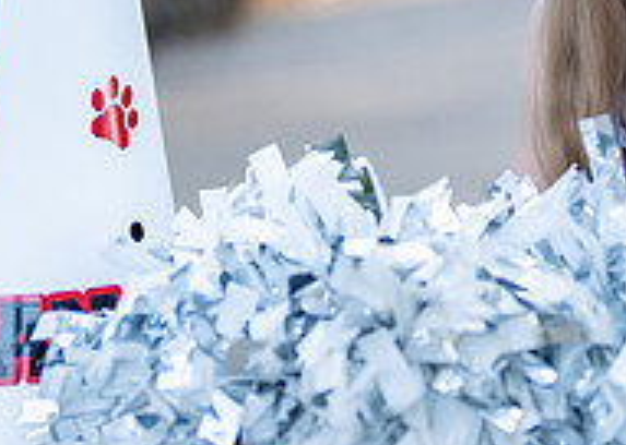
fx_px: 3534
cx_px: 666
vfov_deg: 7.2
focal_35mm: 199
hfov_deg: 10.0
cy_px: 14
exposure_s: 1/1000
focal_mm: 50
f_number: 1.2
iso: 200
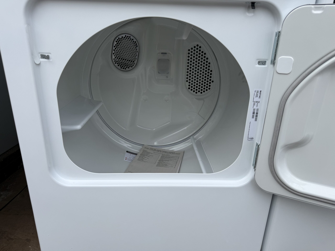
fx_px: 232
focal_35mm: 24
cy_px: 126
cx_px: 168
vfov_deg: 56.8
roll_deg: -3.5
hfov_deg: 71.6
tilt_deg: -19.4
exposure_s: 1/2801
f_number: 1.78
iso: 80
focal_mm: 6.76
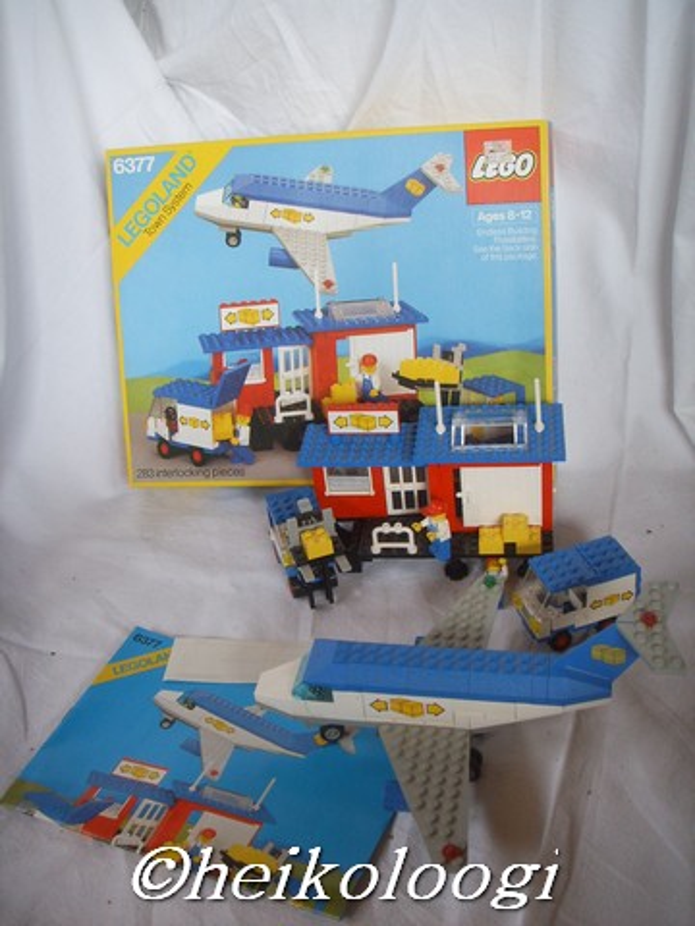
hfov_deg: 36.8
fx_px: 1044
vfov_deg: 47.9
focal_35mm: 39
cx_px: 348
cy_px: 463
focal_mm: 6.6
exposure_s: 1/90
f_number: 3.5
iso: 100
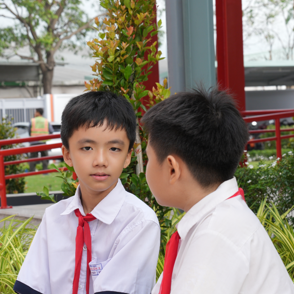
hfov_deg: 15.0
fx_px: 1115
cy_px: 180
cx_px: 125
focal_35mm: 116
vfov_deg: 15.0
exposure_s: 1/100
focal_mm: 51
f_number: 7.1
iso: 200
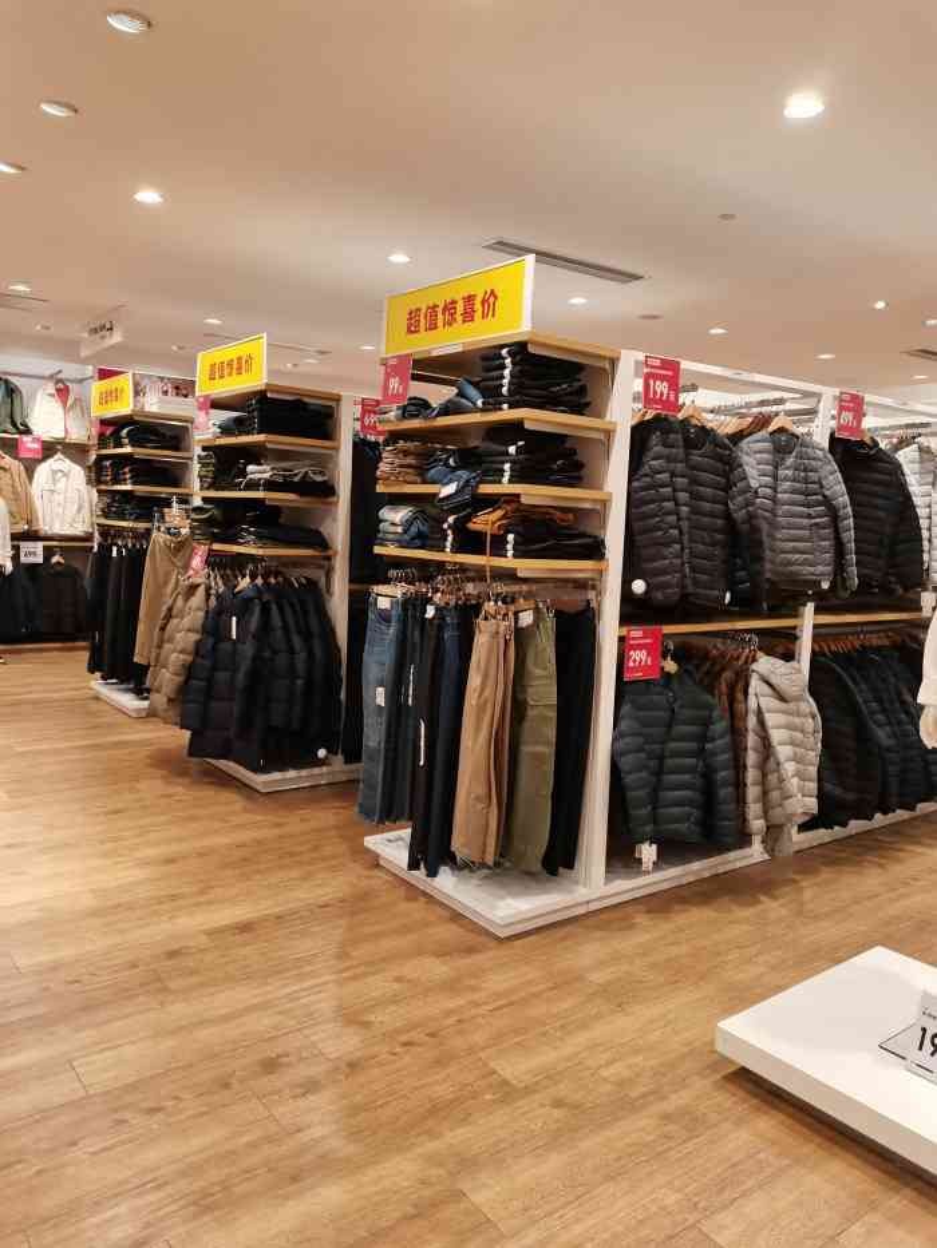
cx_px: 468
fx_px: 938
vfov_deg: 67.3
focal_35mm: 26
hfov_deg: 53.1
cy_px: 624
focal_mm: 5.58
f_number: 1.8
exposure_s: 1/100
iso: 125
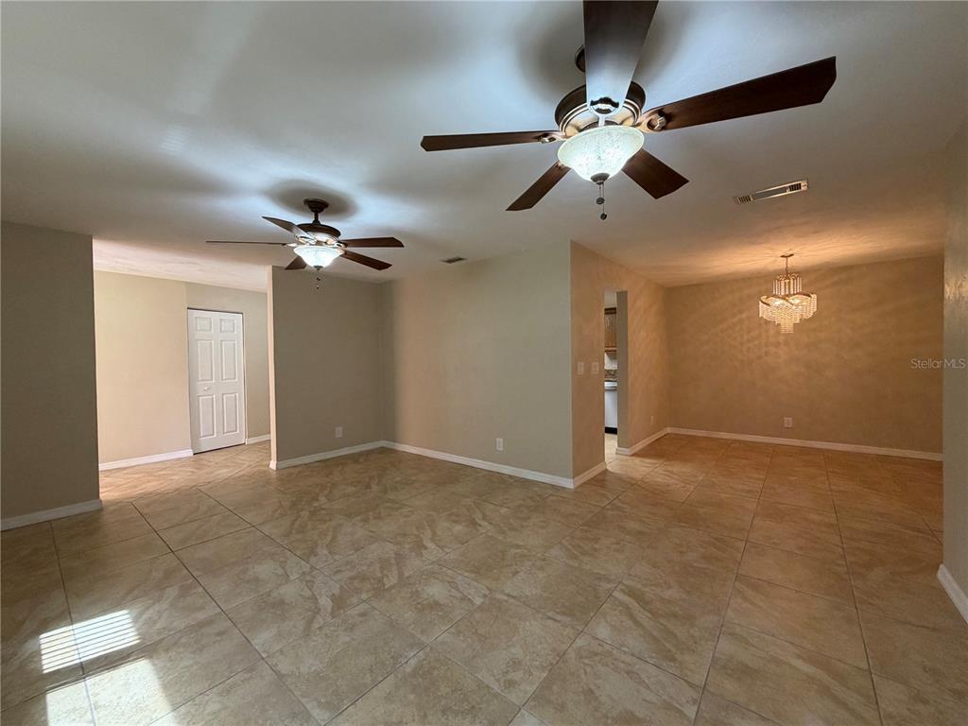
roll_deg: +1.2
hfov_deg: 102.1
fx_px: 391
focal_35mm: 14
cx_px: 484
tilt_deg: -0.7
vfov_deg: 85.7
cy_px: 363
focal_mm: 2.22
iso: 160
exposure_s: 1/60
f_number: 2.2
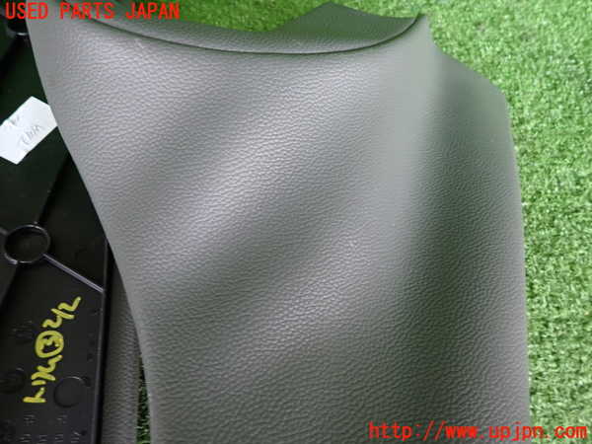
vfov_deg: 54.9
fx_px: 428
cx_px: 296
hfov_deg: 69.4
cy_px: 222
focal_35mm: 25
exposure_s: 1/30
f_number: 2
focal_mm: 4.5
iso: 200
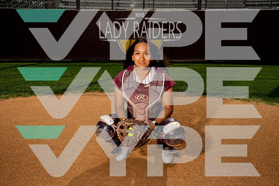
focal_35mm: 46
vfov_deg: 29.3
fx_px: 357
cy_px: 93
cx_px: 140
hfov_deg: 42.7
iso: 100
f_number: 16
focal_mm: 46
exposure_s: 1/250
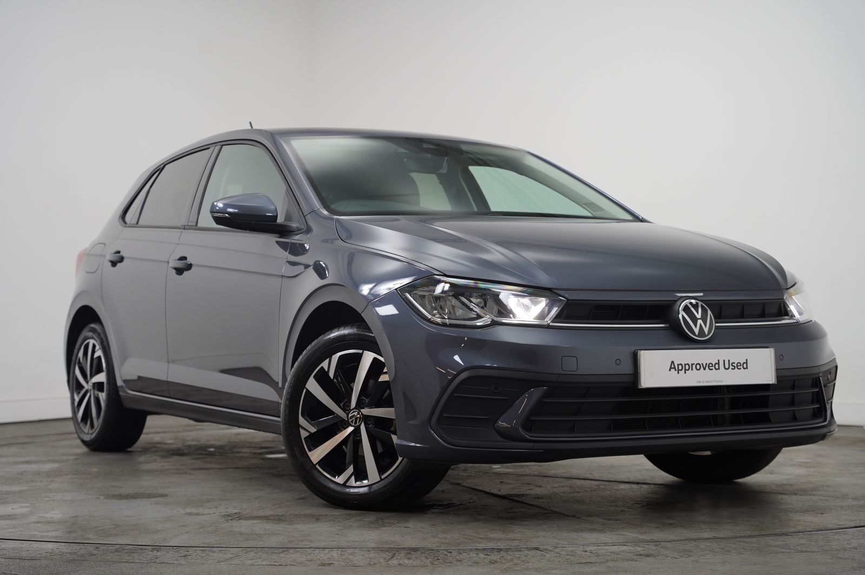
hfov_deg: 32.0
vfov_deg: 21.6
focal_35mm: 63
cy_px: 288
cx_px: 432
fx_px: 1510
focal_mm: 62.9
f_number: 4
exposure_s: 1/160
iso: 1250
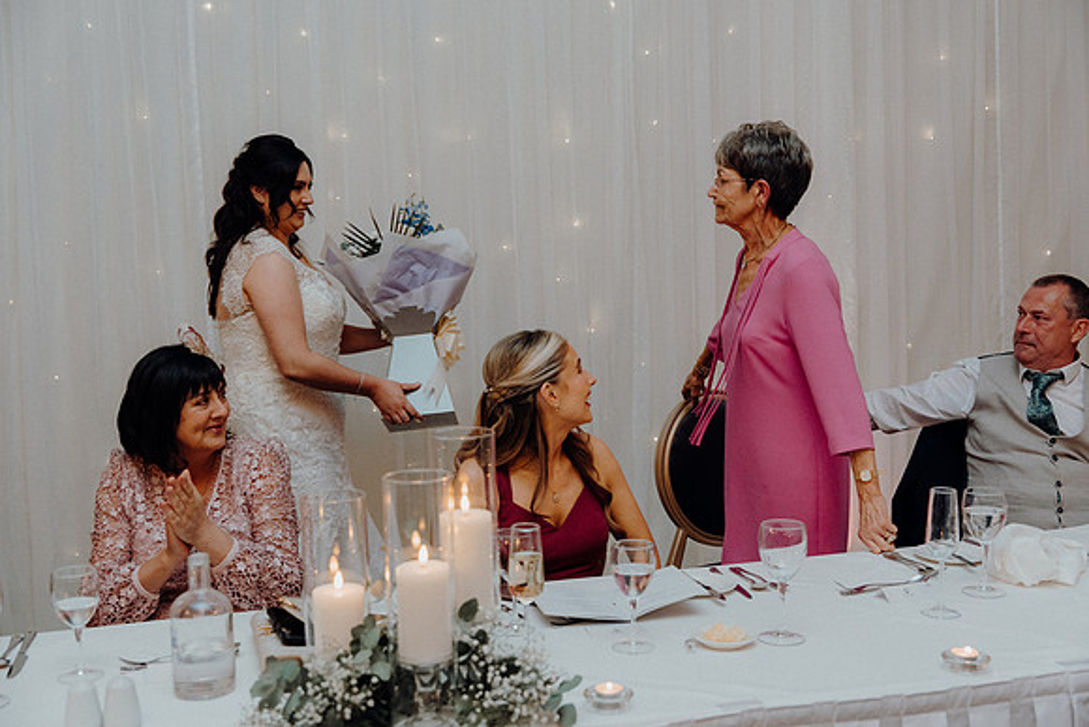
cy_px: 364
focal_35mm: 40
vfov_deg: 33.4
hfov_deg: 48.4
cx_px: 544
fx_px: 1210
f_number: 3.5
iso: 2500
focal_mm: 40
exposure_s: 1/160
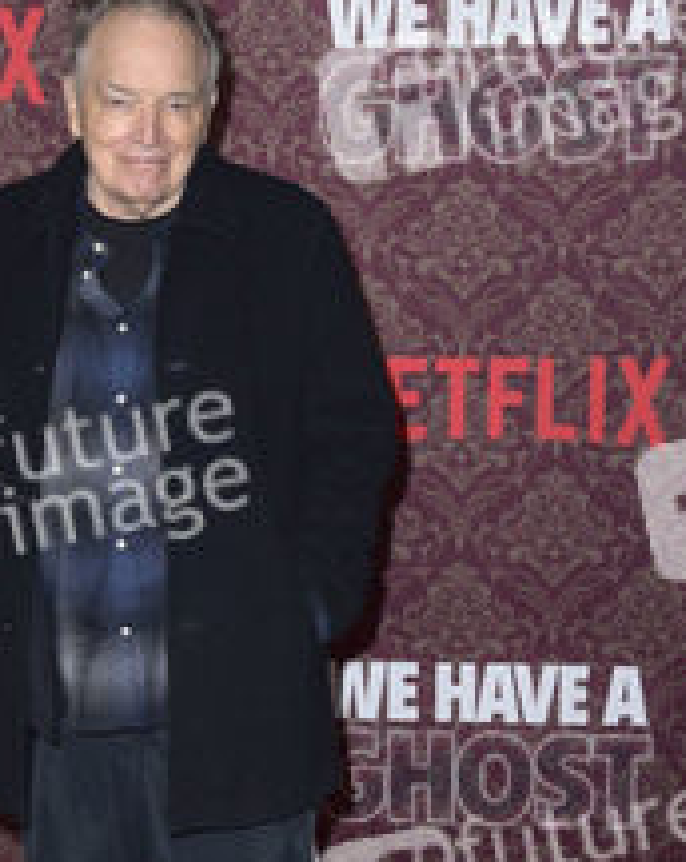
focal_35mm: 108
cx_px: 162
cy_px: 686
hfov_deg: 14.2
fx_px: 2749
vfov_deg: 17.7
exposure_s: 1/250
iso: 400
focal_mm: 62
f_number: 6.3
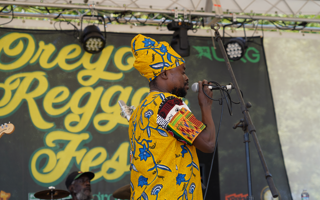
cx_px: 151
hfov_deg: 23.0
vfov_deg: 14.5
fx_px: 785
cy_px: 96
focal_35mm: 90
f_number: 4.5
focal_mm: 76
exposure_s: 1/200
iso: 100
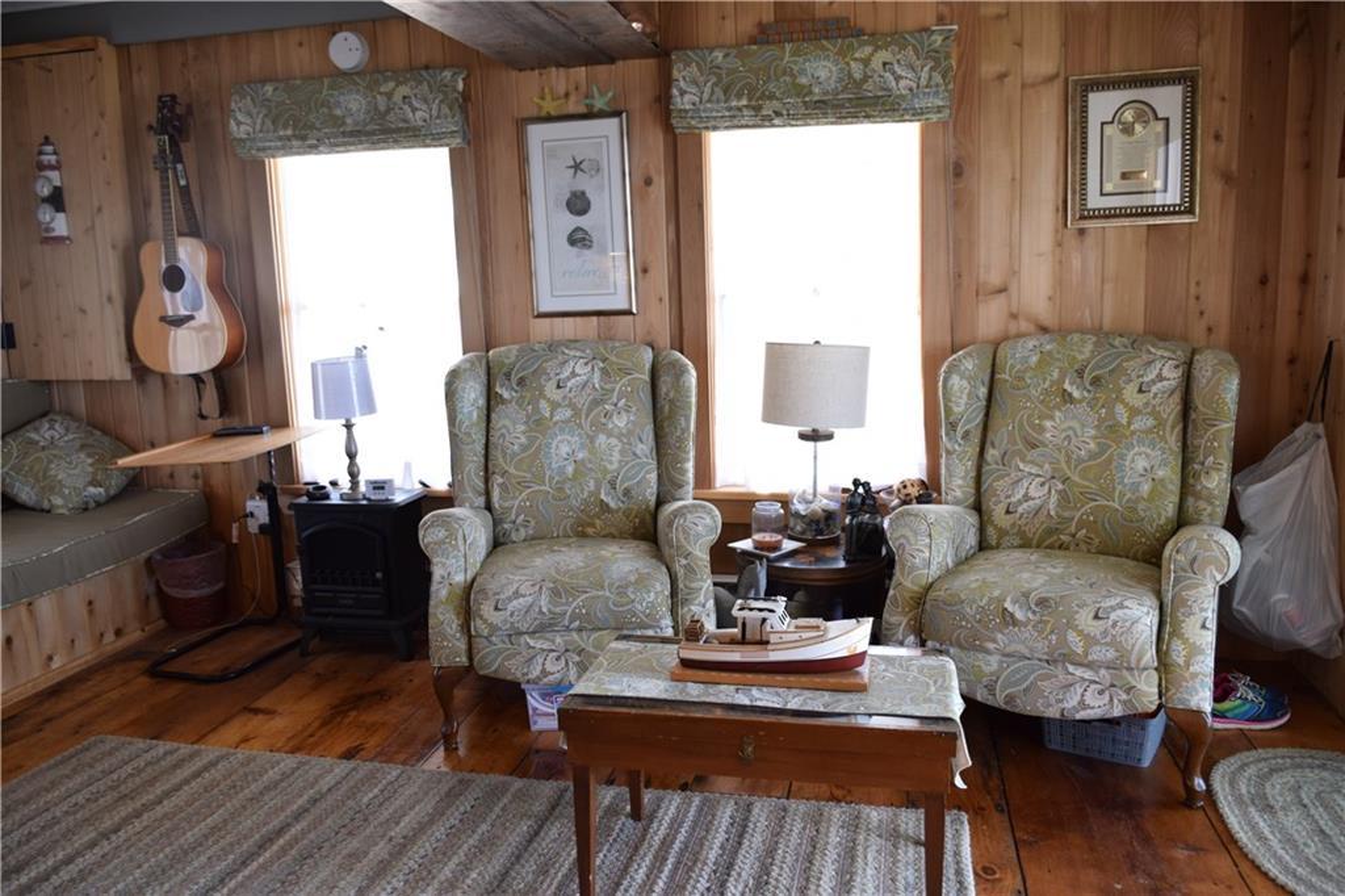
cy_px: 448
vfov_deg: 47.9
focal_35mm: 27
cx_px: 672
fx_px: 1008
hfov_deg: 67.4
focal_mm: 18
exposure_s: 1/80
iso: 400
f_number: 4
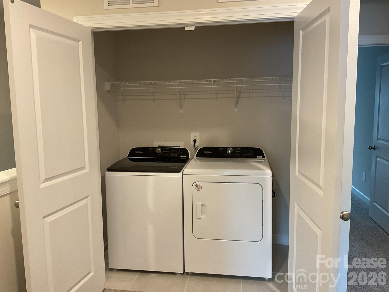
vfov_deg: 48.2
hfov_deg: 61.7
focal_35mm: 29
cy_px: 146
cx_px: 194
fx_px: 326
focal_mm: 3
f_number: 1.8
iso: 125
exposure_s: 1/60
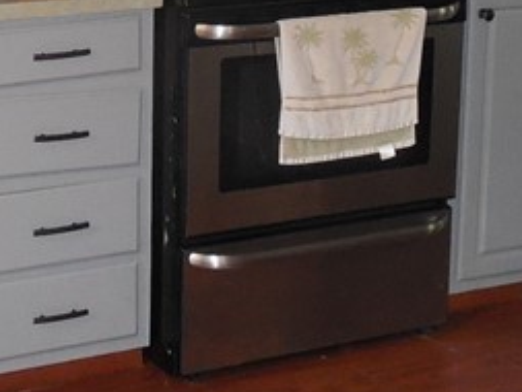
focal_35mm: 101
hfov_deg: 19.1
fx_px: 1524
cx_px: 64
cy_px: -45
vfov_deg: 14.3
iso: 400
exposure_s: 1/25
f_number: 3.3
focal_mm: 4.5
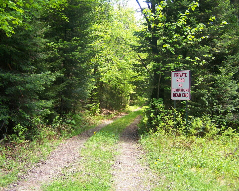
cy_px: 96
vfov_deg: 37.3
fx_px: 283
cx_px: 113
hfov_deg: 45.8
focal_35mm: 40
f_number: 2.8
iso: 80
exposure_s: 1/125
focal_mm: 6.3
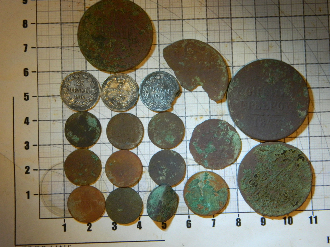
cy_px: 124
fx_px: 982
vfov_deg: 14.4
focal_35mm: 103
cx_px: 165
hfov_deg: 19.1
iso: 400
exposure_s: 1/20
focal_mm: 18.6
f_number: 4.5
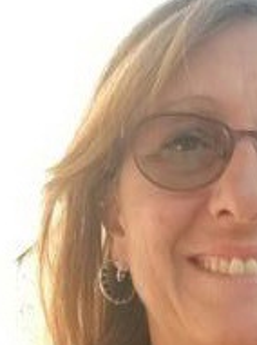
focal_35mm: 58
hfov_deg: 24.1
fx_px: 575
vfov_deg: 31.1
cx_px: 257
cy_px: 334
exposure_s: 1/156
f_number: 1.7
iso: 40
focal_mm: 2.95
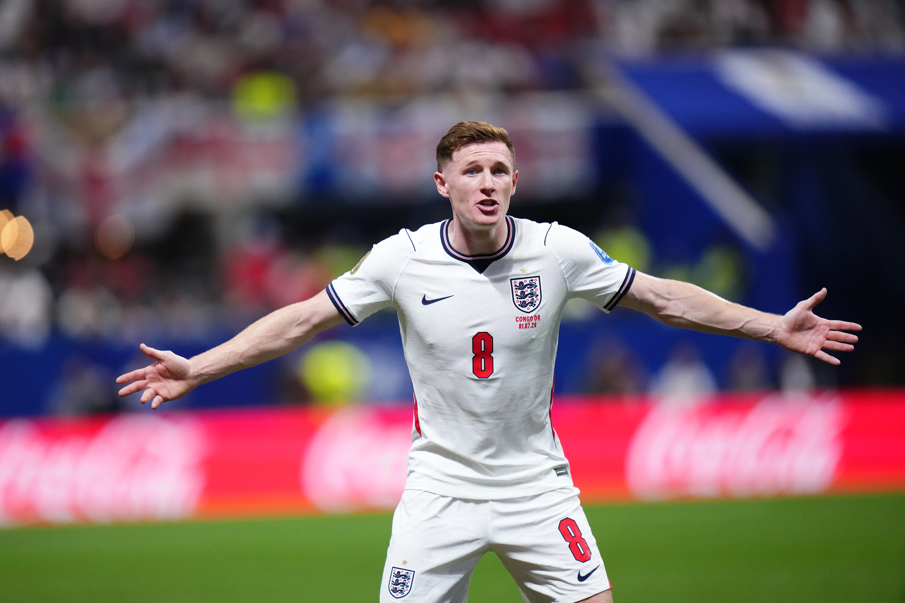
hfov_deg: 5.2
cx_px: 452
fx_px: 10055
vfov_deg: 3.4
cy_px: 302
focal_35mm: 400
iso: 3200
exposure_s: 1/2500
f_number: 2.8
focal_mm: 400
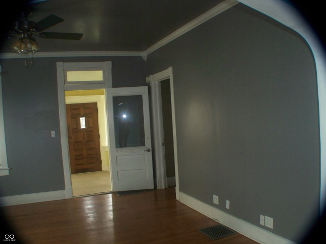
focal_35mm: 38
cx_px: 163
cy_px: 122
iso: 200
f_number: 2.8
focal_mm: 6.3
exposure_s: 1/30
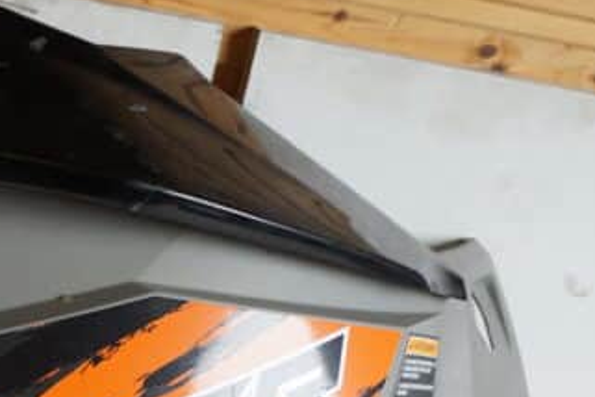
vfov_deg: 15.2
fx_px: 1421
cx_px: -89
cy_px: 515
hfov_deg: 22.1
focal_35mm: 86
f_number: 4
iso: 200
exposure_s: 1/60
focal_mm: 18
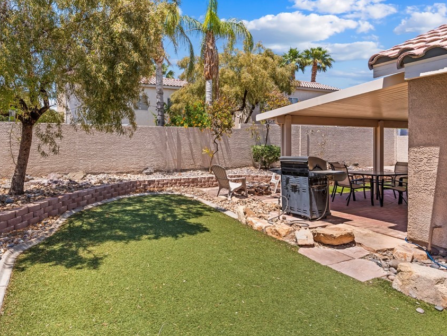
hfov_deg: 78.1
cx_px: 180
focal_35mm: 21
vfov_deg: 63.2
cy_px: 146
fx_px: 271
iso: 400
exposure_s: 1/8000
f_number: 8
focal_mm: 17
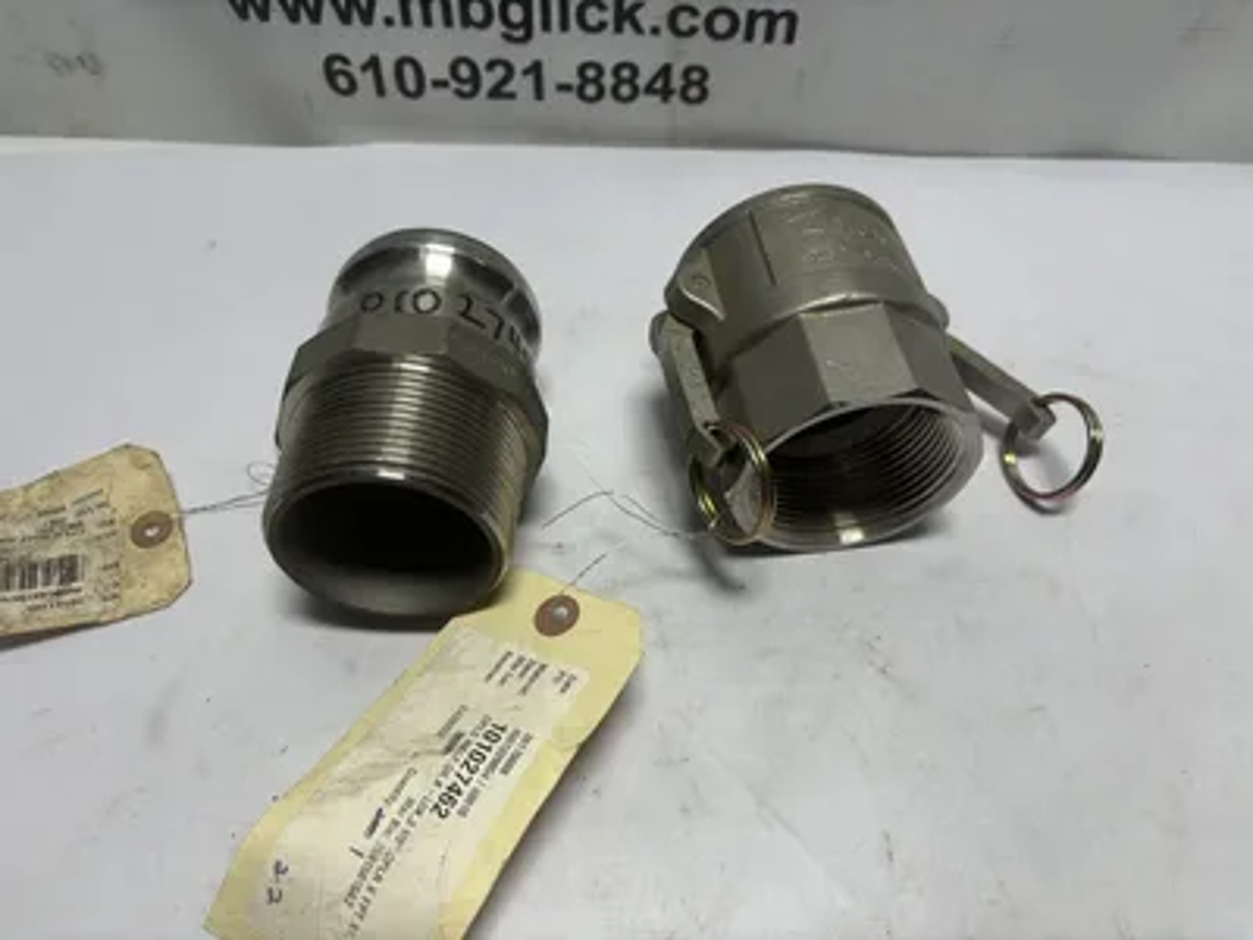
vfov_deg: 53.1
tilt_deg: -50.5
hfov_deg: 67.3
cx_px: 626
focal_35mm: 26
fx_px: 941
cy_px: 470
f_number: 1.6
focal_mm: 5.96
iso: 50
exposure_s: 1/544
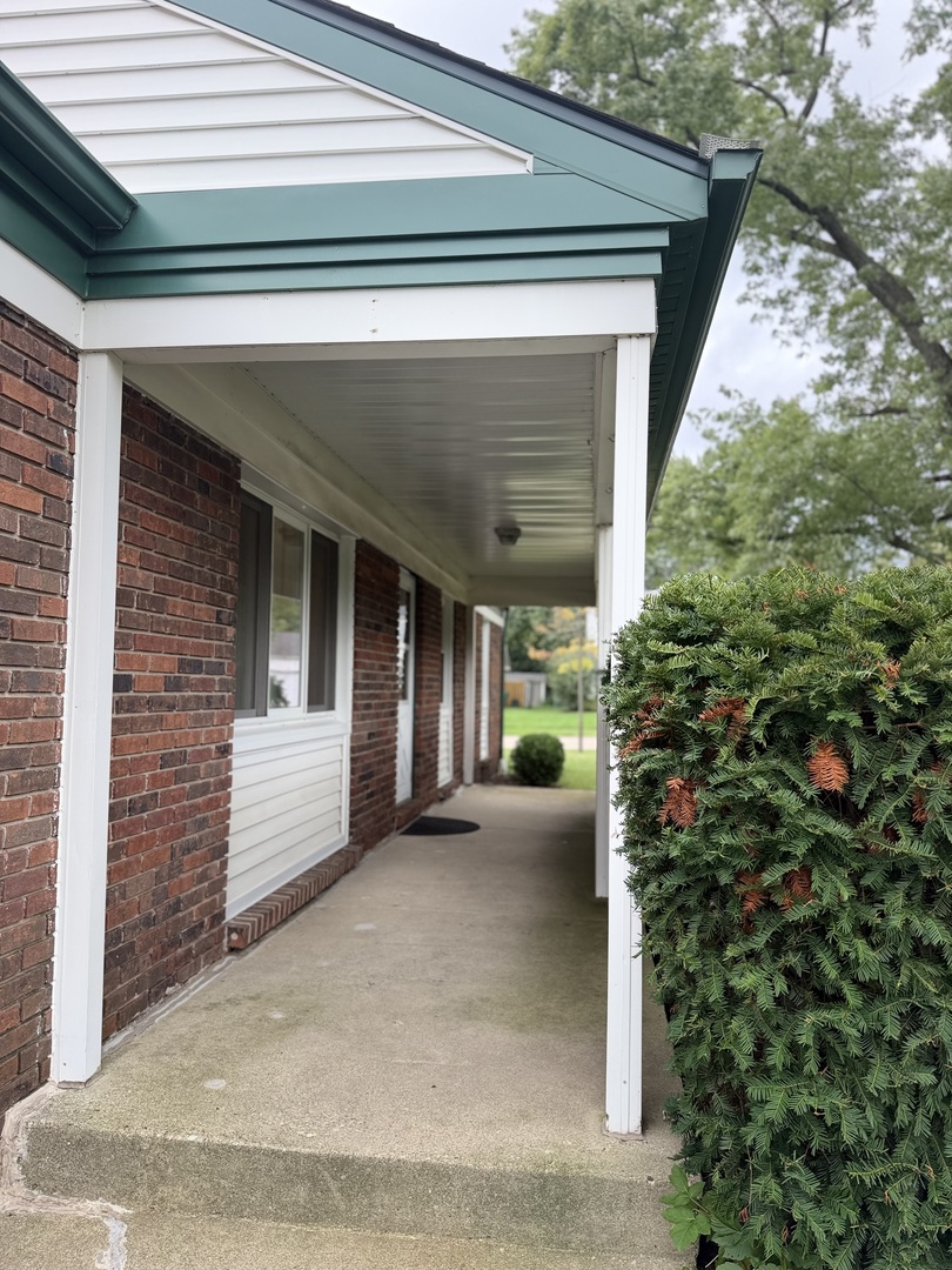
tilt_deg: +2.8
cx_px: 476
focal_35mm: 24
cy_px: 635
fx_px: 880
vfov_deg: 71.6
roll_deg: -1.3
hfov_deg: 56.8
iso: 80
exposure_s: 1/304
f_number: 1.78
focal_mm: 6.76
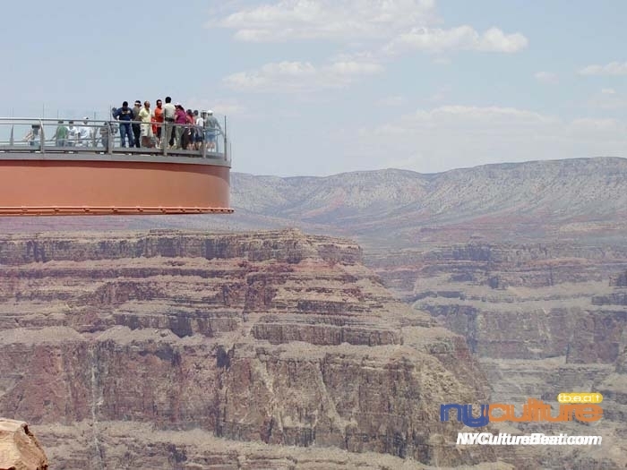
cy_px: 235
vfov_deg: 12.8
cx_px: 314
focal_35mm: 116
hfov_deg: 17.0
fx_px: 2101
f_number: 8.3
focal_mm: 24
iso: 100
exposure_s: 1/213
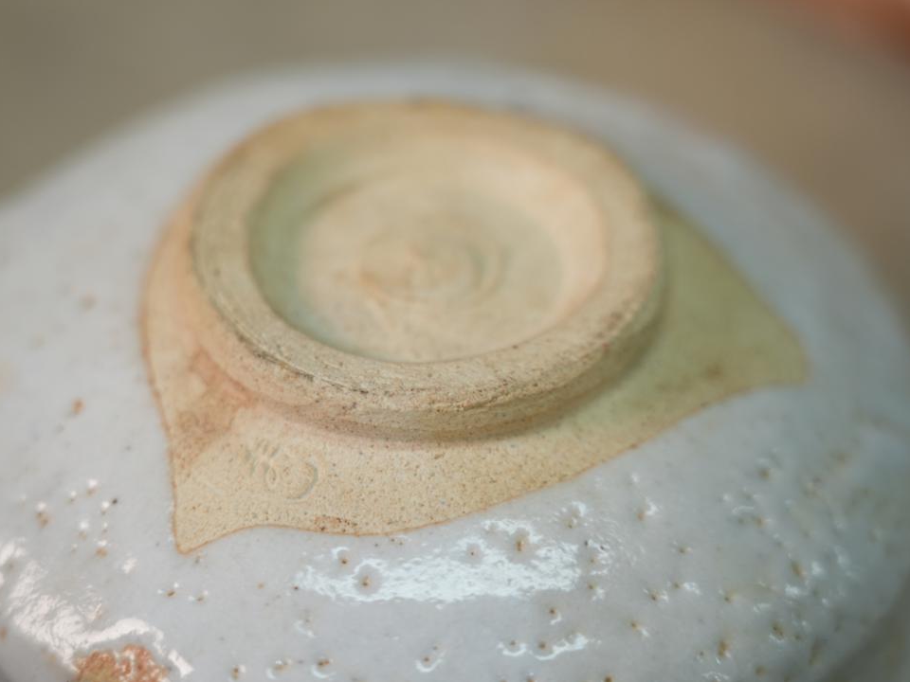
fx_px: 2997
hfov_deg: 17.3
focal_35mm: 114
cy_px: 341
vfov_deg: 13.0
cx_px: 403
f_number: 4
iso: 640
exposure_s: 1/125
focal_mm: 105
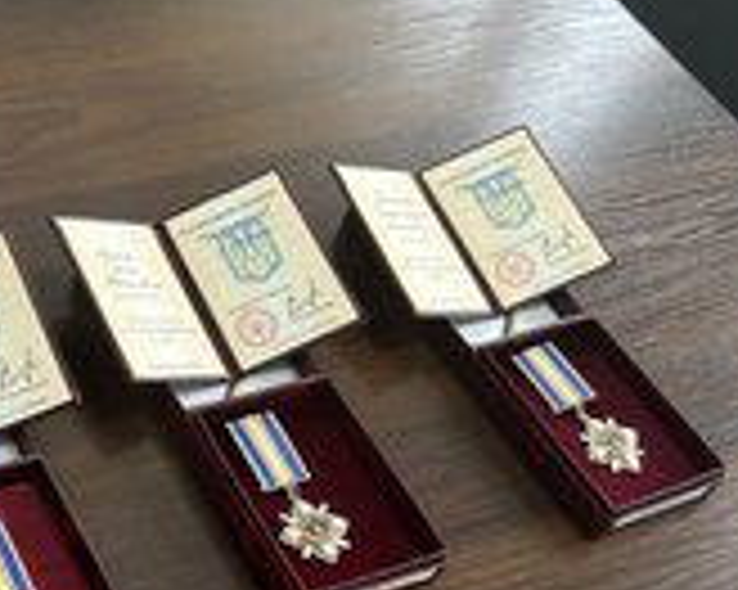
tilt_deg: -54.2
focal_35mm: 62
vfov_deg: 23.7
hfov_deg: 29.1
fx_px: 1353
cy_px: 567
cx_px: 50
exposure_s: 1/91
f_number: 1.5
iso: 125
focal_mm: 5.7
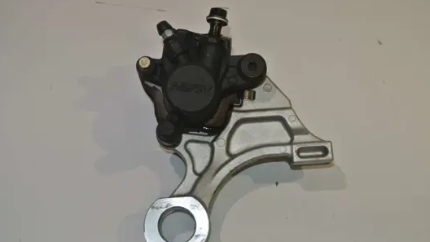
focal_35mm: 63
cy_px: 136
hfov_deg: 33.3
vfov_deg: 19.1
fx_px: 718
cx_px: 214
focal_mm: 21.9
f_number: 5
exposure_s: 1/60
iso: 200
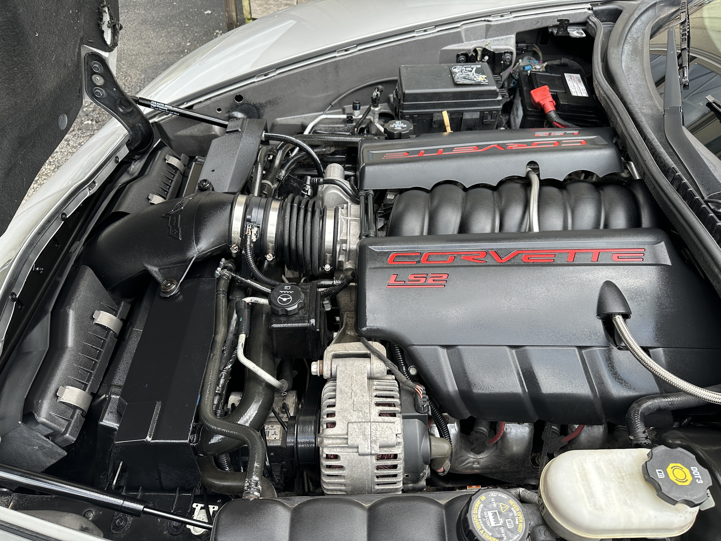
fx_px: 500
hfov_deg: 71.6
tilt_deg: -45.9
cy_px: 270
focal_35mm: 24
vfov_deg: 56.8
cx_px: 360
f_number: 1.78
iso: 80
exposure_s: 1/549
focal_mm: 6.86
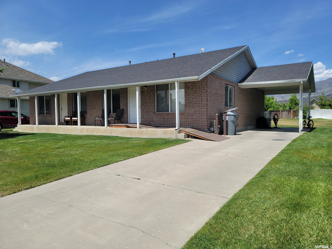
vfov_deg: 54.9
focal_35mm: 25
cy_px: 124
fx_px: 240
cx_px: 166
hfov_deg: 69.4
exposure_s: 1/1232
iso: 20
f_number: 1.8
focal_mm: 7
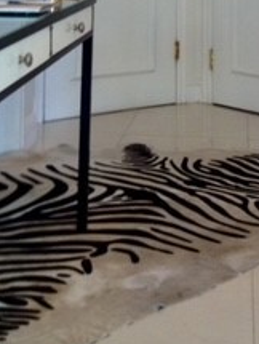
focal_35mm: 104
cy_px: -99
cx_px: 122
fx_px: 1034
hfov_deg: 14.3
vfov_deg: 17.7
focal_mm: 4.28
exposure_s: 1/40
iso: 50
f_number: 2.4
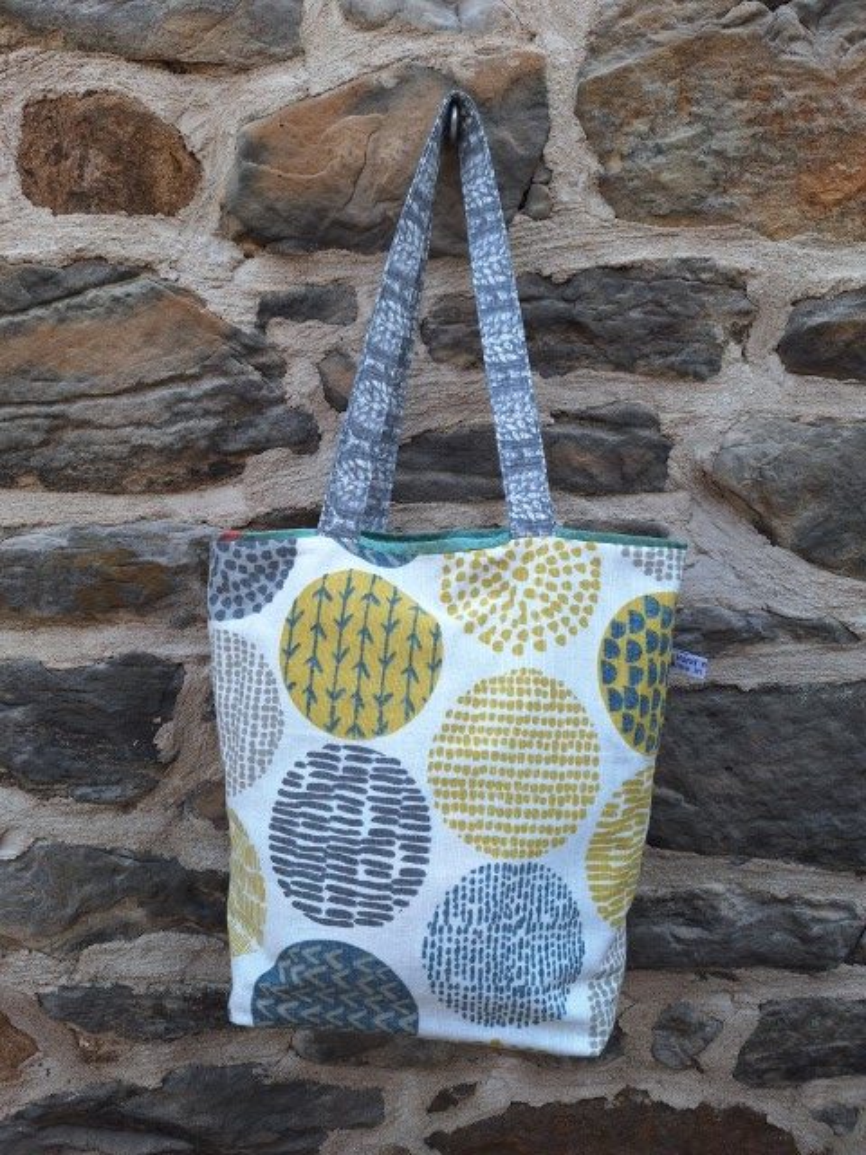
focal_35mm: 23
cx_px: 433
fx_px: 767
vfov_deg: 73.9
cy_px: 578
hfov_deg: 58.9
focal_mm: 5.54
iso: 40
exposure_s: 1/293
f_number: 1.8
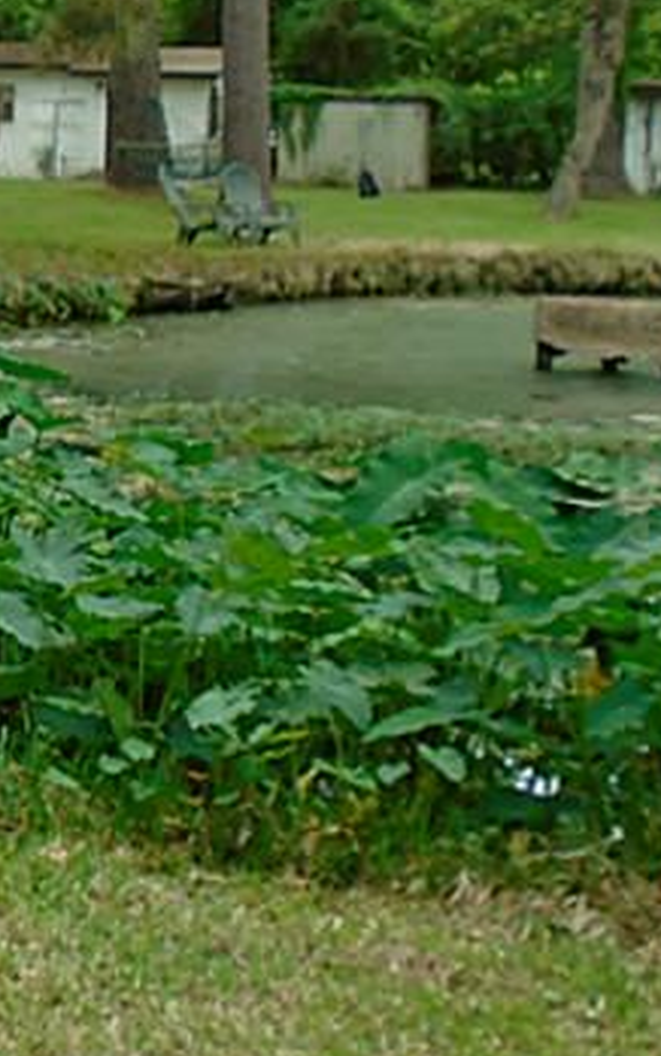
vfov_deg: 25.0
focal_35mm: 81
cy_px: 176
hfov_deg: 14.5
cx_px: -467
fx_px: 2331
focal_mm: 4.6
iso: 100
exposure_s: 1/250
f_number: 3.2
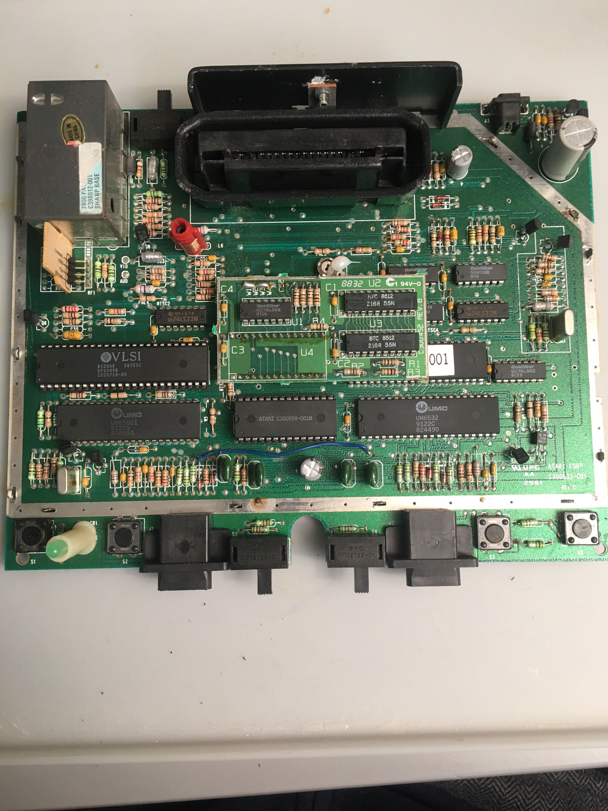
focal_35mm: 29
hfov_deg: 48.2
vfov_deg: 61.7
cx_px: 304
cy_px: 406
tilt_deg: -83.8
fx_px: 679
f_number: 2.2
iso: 64
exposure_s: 1/17
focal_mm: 4.15
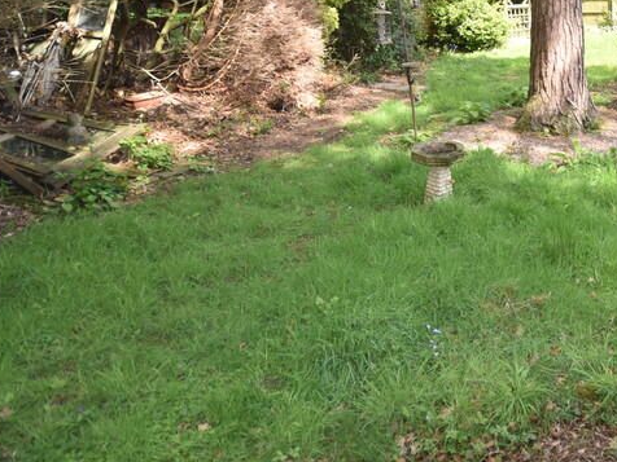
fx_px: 553
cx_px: 561
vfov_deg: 44.0
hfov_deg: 51.2
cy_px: 118
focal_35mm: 31
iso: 180
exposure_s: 1/200
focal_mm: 10
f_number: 5
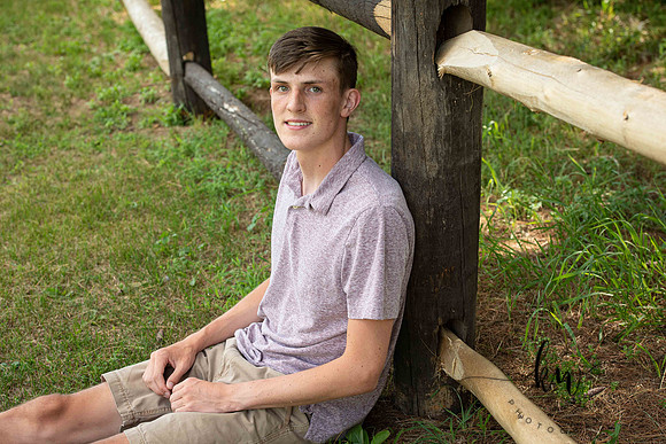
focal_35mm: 75
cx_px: 333
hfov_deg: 27.0
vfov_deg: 18.2
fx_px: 1388
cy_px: 222
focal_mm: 75
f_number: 5.6
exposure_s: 1/200
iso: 400
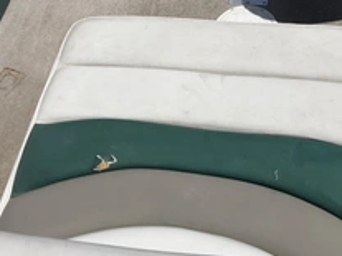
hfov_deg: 34.2
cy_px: 53
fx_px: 553
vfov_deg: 25.6
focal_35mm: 56
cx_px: 210
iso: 25
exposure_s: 1/5814
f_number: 1.8
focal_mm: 3
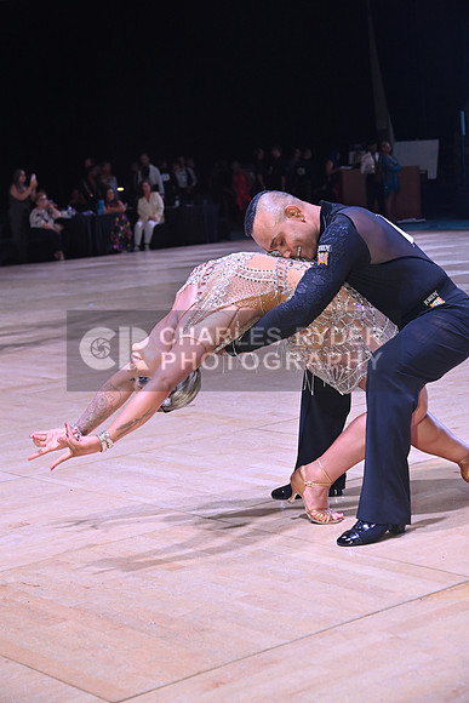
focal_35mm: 66
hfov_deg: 20.6
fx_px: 1289
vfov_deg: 30.5
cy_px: 352
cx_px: 234
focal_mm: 66
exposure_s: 1/200
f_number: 11
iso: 1600
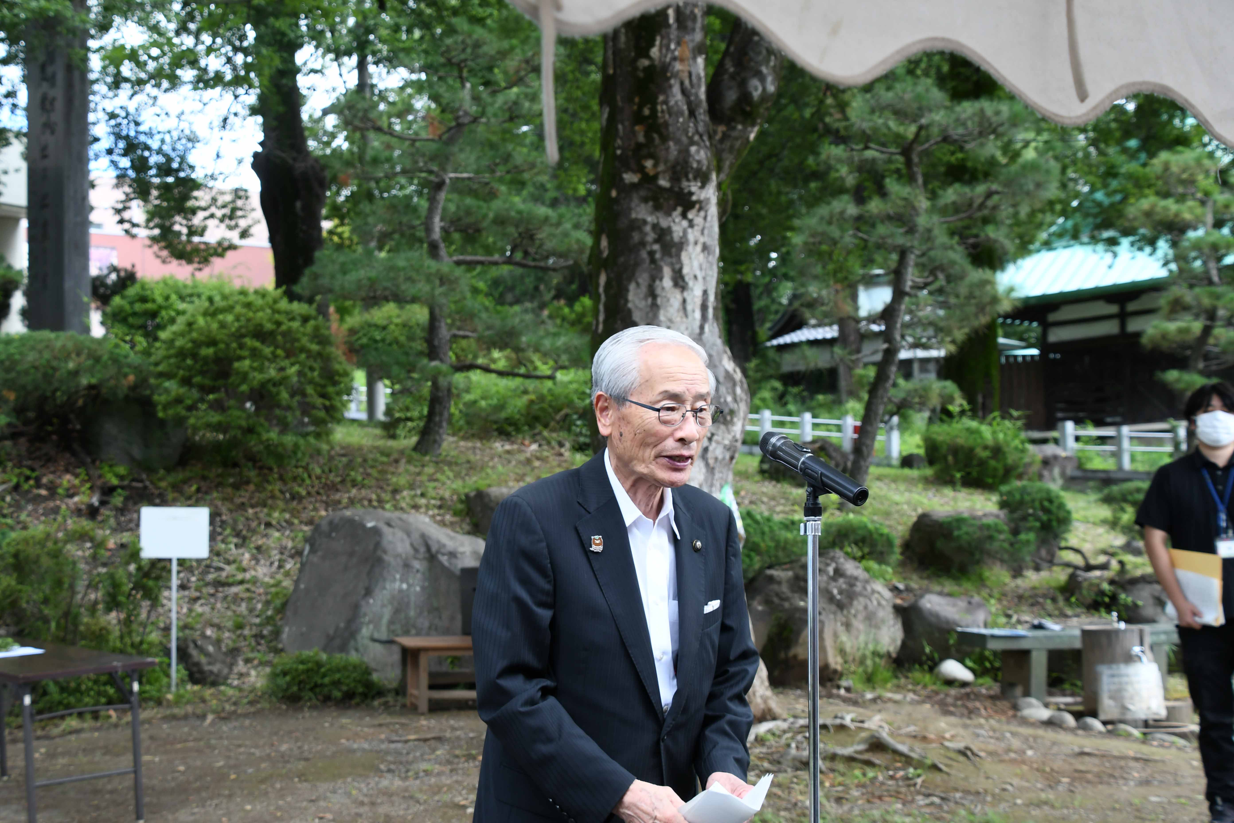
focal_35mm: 57
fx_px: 1954
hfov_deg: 35.1
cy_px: 412
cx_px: 617
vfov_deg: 23.8
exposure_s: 1/250
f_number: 7.1
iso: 400
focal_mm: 38
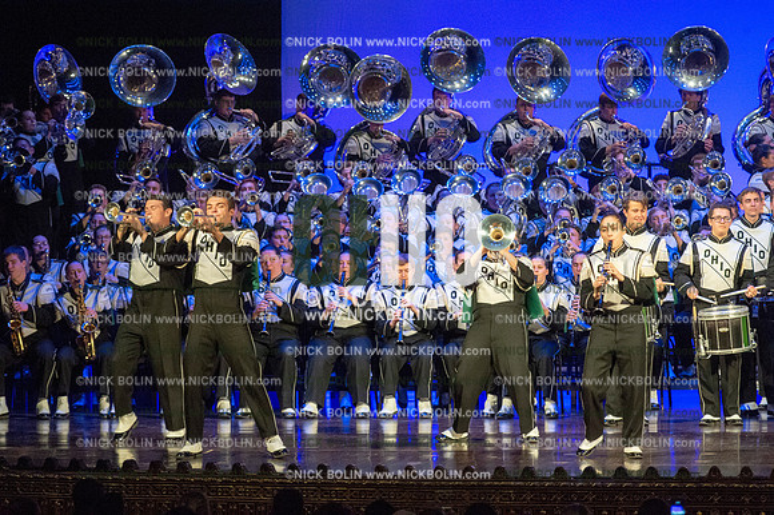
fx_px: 4190
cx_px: 387
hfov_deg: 10.6
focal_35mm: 195
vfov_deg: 7.0
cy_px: 258
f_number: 5.6
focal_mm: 195
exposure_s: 1/320
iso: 8000
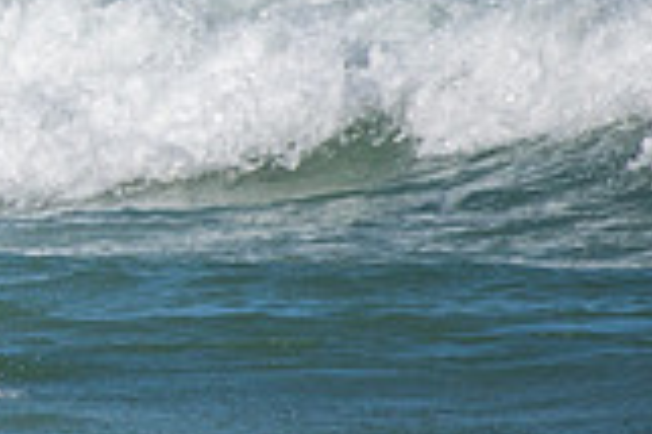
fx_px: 32657
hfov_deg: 1.1
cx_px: -437
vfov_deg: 0.8
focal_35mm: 1805
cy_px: 79
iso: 500
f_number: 5.6
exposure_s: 1/4000
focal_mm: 500
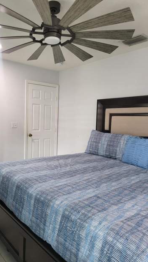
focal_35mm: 27
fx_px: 188
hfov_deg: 42.2
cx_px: 47
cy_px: 134
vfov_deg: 69.8
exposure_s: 1/40
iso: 200
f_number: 1.8
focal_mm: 5
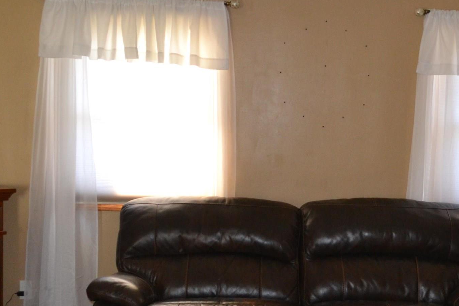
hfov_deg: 32.8
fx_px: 778
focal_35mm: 61
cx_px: 278
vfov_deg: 22.2
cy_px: 192
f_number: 3.5
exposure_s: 1/60
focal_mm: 18
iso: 1000
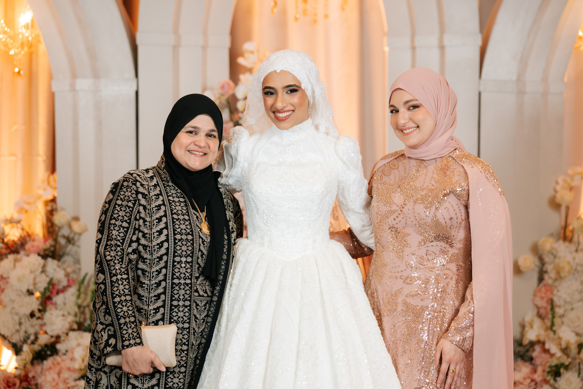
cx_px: 288
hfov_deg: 23.8
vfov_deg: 16.0
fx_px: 1384
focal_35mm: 85
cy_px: 191
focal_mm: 83
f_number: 2.8
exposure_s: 1/200
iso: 320
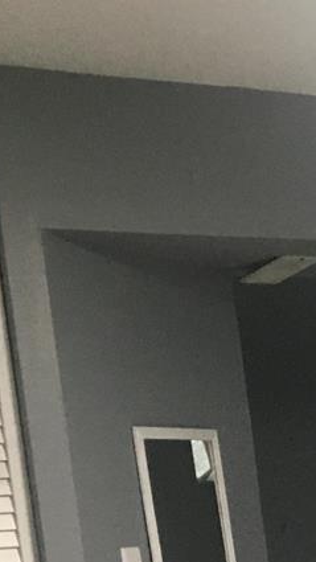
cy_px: 762
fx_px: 1773
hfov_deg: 8.5
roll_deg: +4.4
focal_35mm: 119
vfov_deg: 16.8
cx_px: 940
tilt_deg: -8.3
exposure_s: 1/30
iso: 100
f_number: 2.2
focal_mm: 4.15
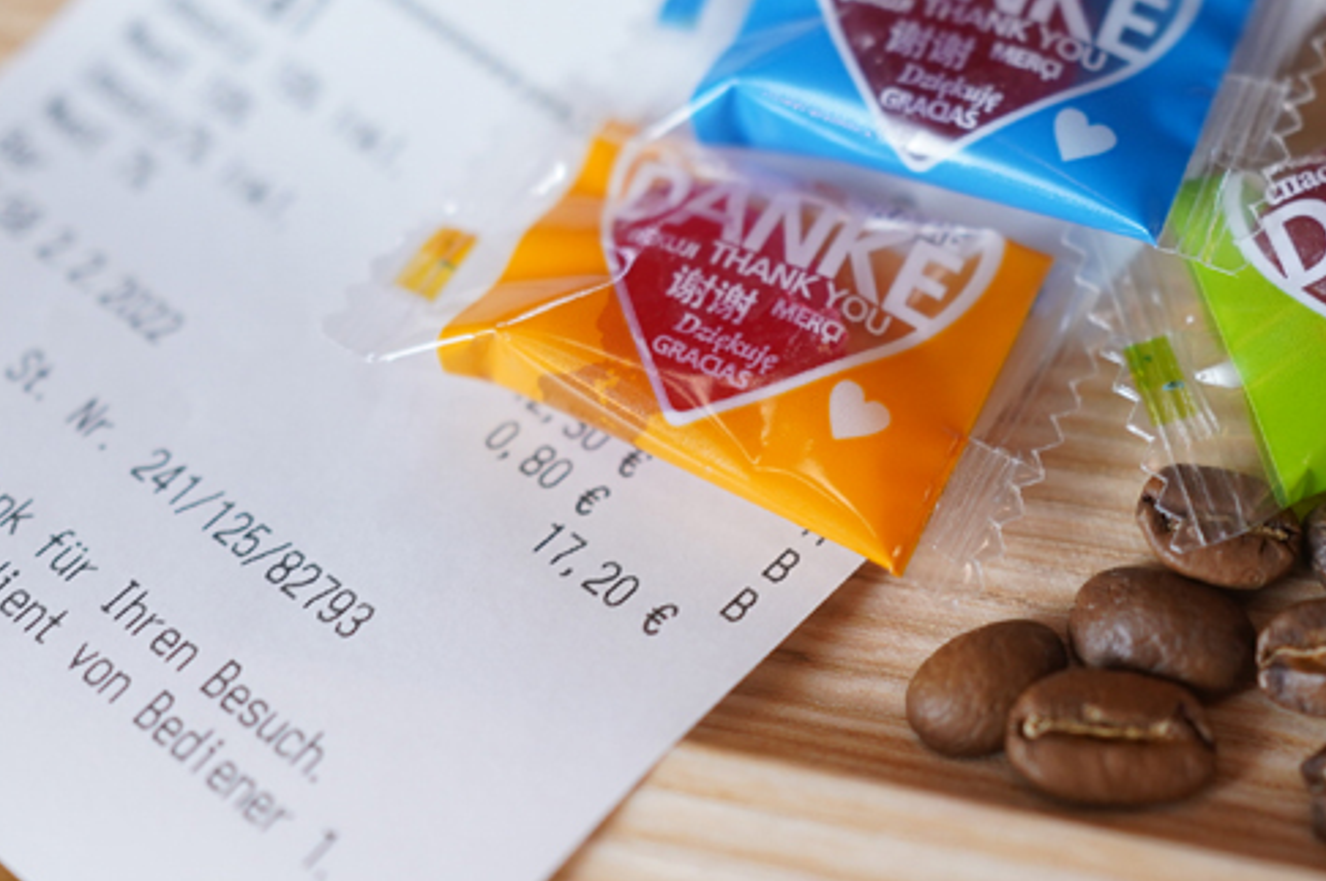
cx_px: 964
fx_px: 2502
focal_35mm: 68
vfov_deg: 19.9
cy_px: 237
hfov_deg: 29.3
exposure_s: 1/100
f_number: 2.8
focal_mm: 35
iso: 640
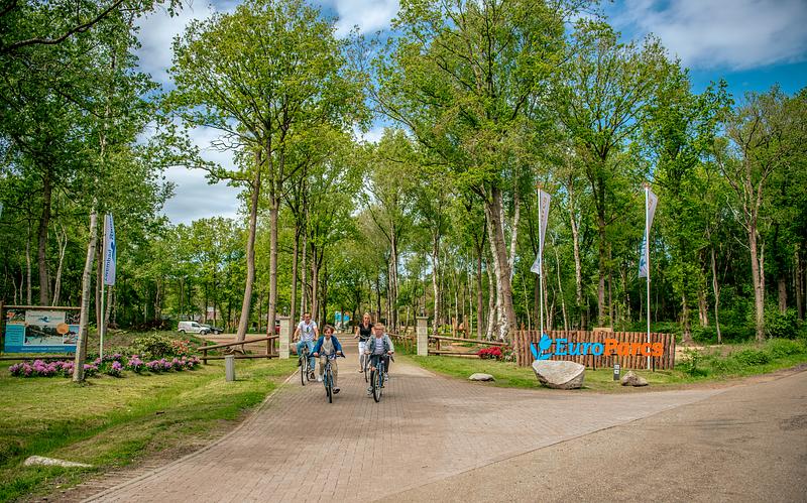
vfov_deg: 48.4
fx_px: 560
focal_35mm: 25
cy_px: 269
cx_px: 403
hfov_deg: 71.5
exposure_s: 1/1250
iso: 100
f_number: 2.8
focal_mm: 24
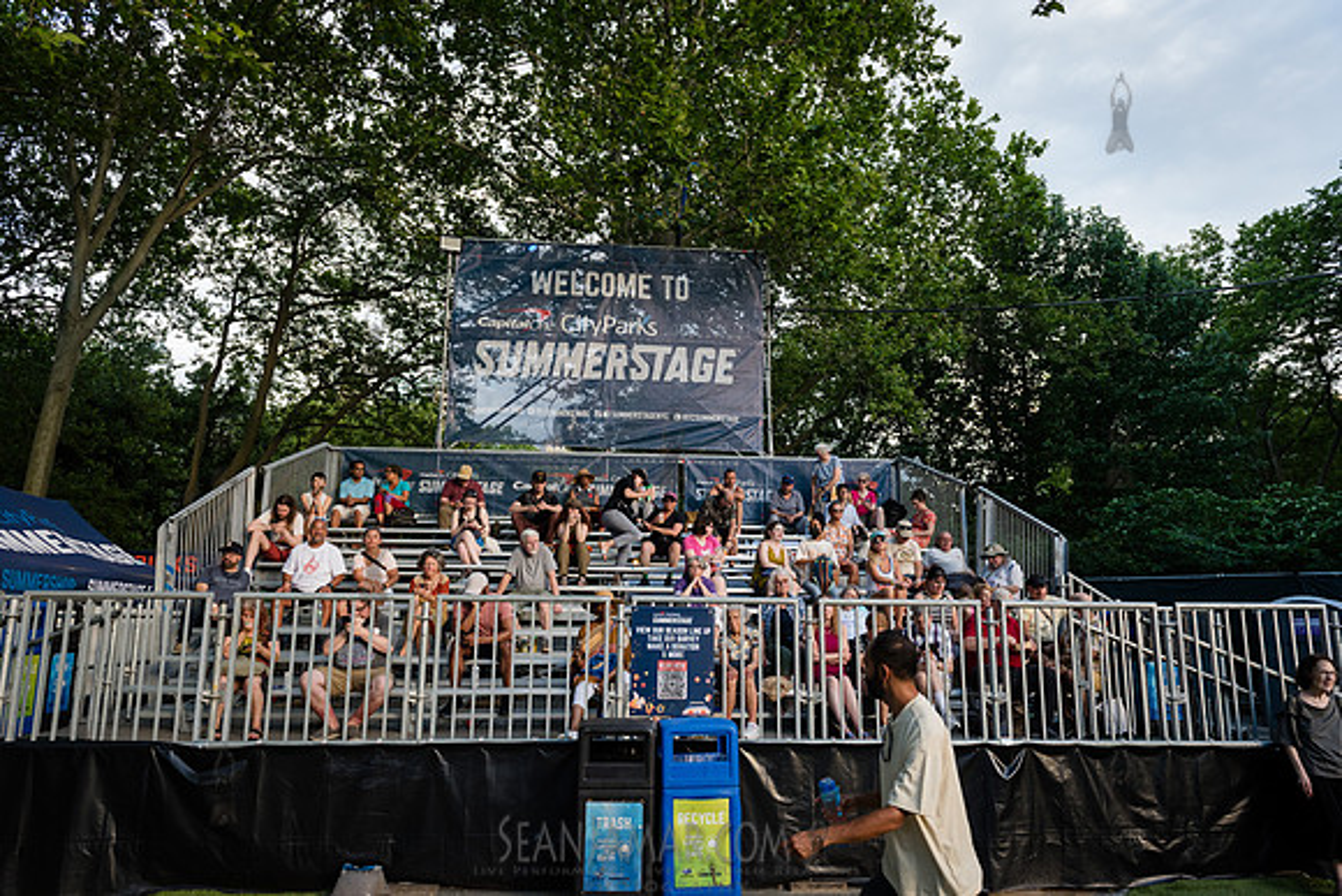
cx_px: 671
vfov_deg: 53.2
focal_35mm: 24
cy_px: 448
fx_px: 895
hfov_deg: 73.7
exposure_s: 1/400
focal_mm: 24
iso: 1000
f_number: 4
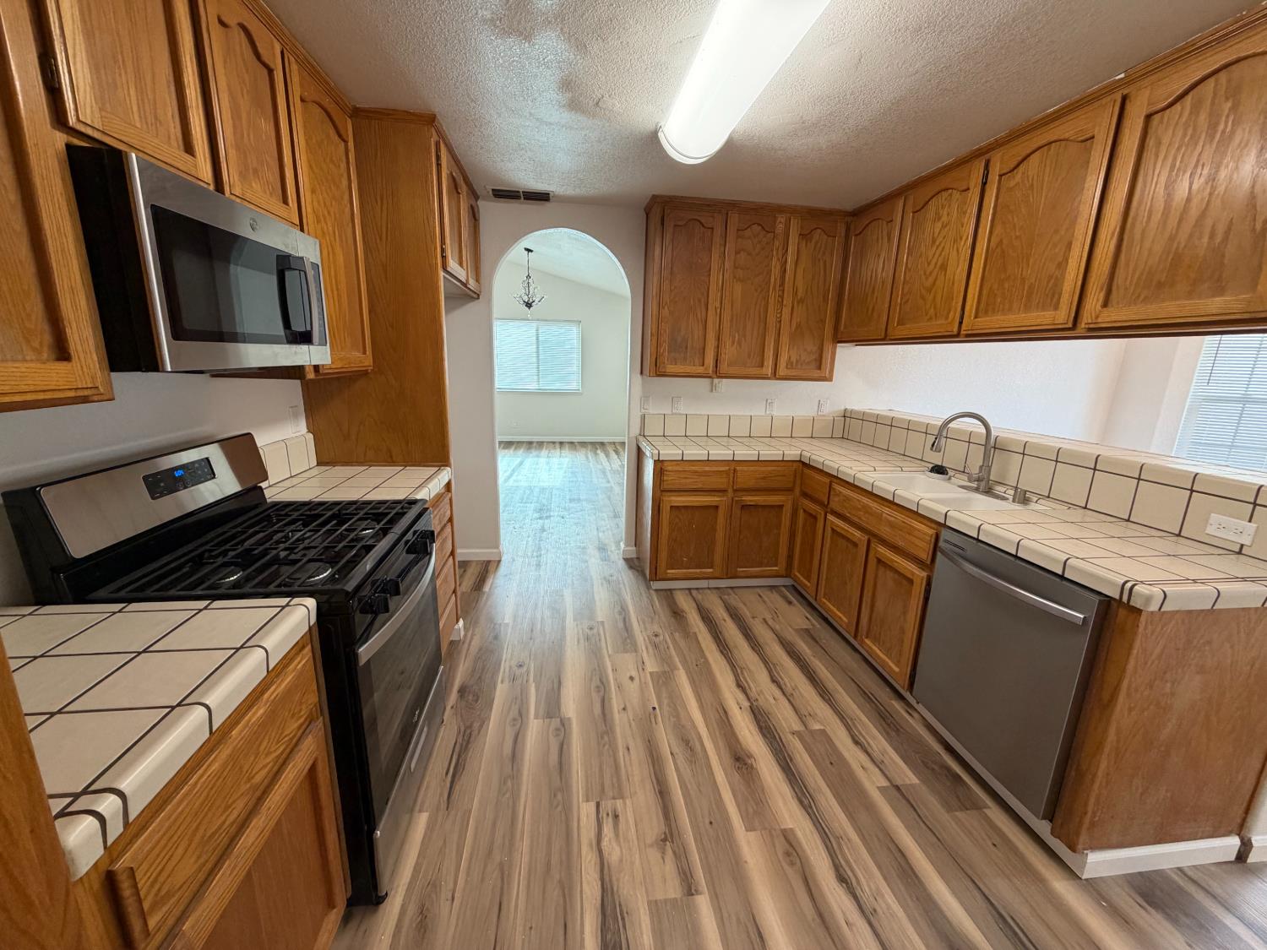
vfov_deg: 85.7
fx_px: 512
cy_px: 475
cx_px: 634
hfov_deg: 102.1
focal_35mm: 14
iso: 200
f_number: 2.2
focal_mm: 2.22
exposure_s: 1/60
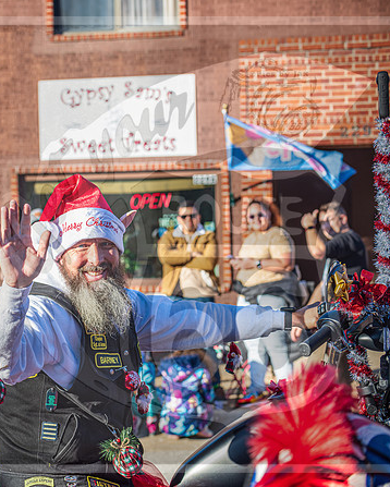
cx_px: 70
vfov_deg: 22.5
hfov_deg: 17.9
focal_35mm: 85
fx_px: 1226
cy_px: 244
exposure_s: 1/320
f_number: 6.3
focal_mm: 60
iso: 125
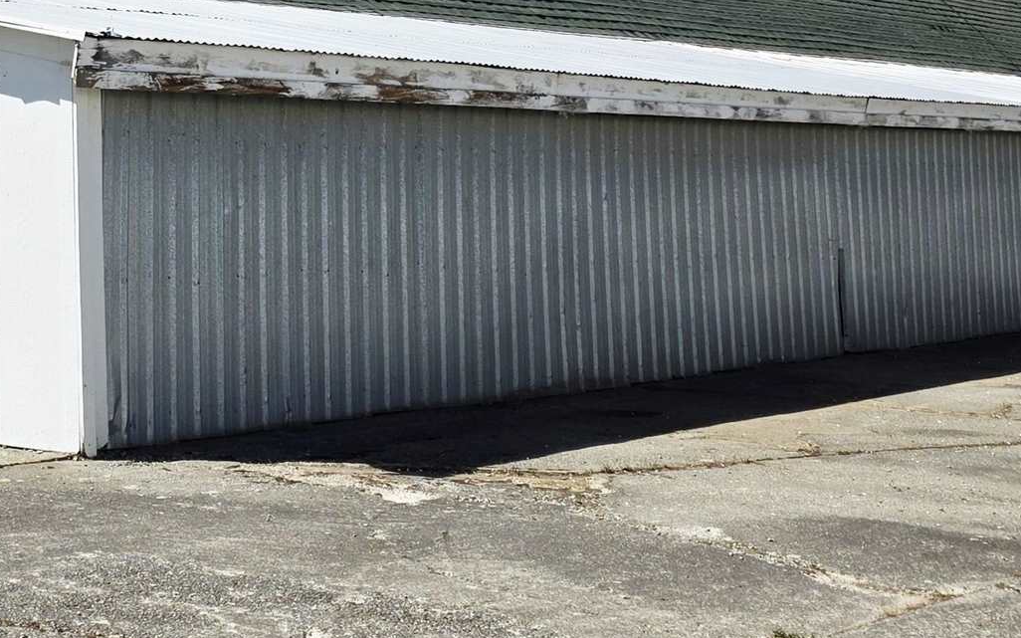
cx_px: -7
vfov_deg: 17.4
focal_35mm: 73
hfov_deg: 26.6
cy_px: -3
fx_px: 2031
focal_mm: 6.3
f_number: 1.7
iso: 64
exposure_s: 1/10000
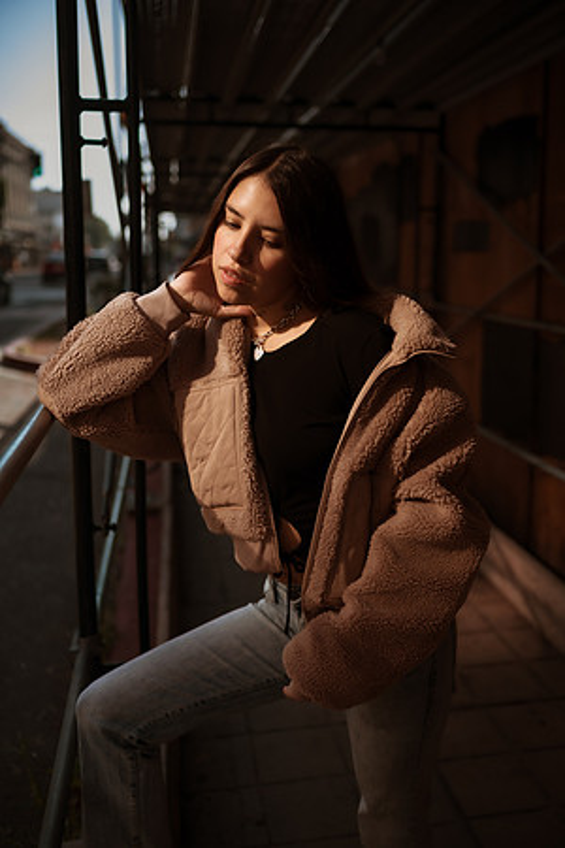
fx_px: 824
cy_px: 424
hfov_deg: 37.9
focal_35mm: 35
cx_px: 282
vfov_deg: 54.4
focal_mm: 35
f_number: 2.2
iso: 50
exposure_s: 1/1250
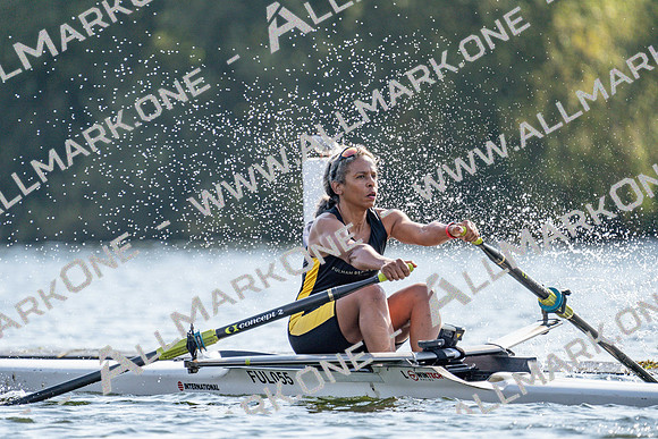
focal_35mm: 600
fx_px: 10969
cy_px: 220
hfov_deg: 3.4
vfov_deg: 2.3
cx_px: 329
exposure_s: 1/1600
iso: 250
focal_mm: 600
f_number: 6.3
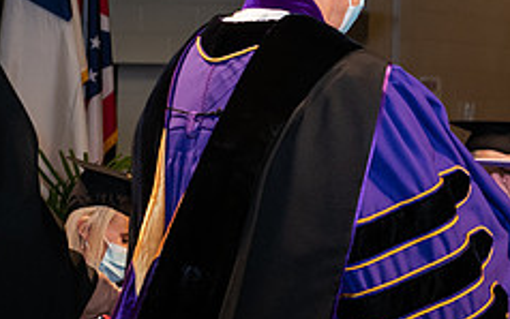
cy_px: 110
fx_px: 2141
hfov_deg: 13.4
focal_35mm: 154
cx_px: 508
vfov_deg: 8.5
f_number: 6.3
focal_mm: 62
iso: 1600
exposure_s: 1/200
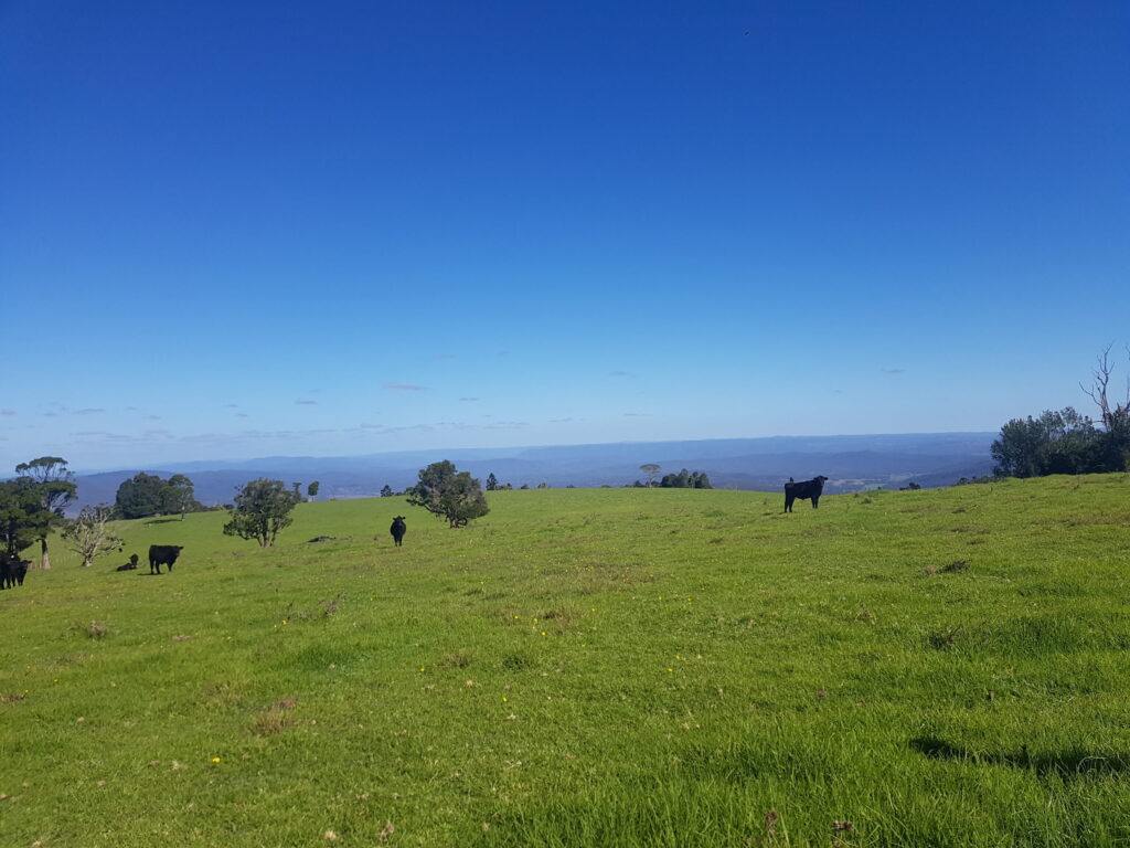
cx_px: 565
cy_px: 424
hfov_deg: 67.3
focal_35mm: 26
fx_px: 849
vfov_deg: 53.1
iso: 50
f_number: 1.7
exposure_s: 1/3016
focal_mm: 4.2
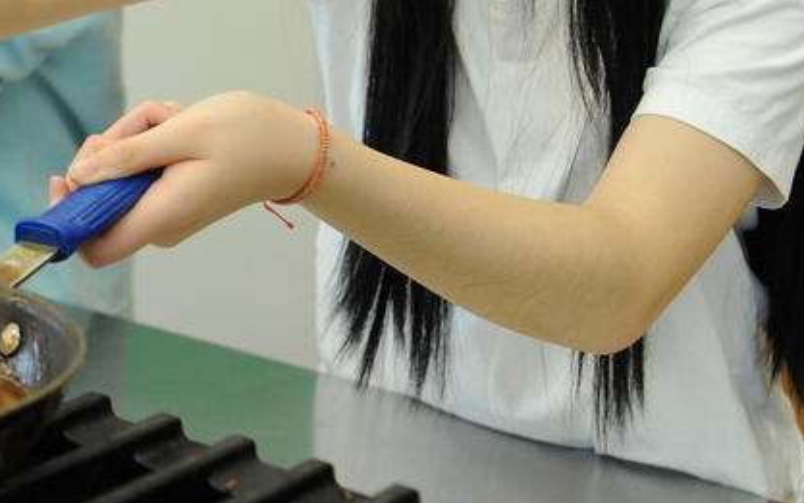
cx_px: 179
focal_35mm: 110
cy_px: -119
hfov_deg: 18.8
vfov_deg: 11.6
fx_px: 2411
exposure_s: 1/125
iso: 1250
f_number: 4.5
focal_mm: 44
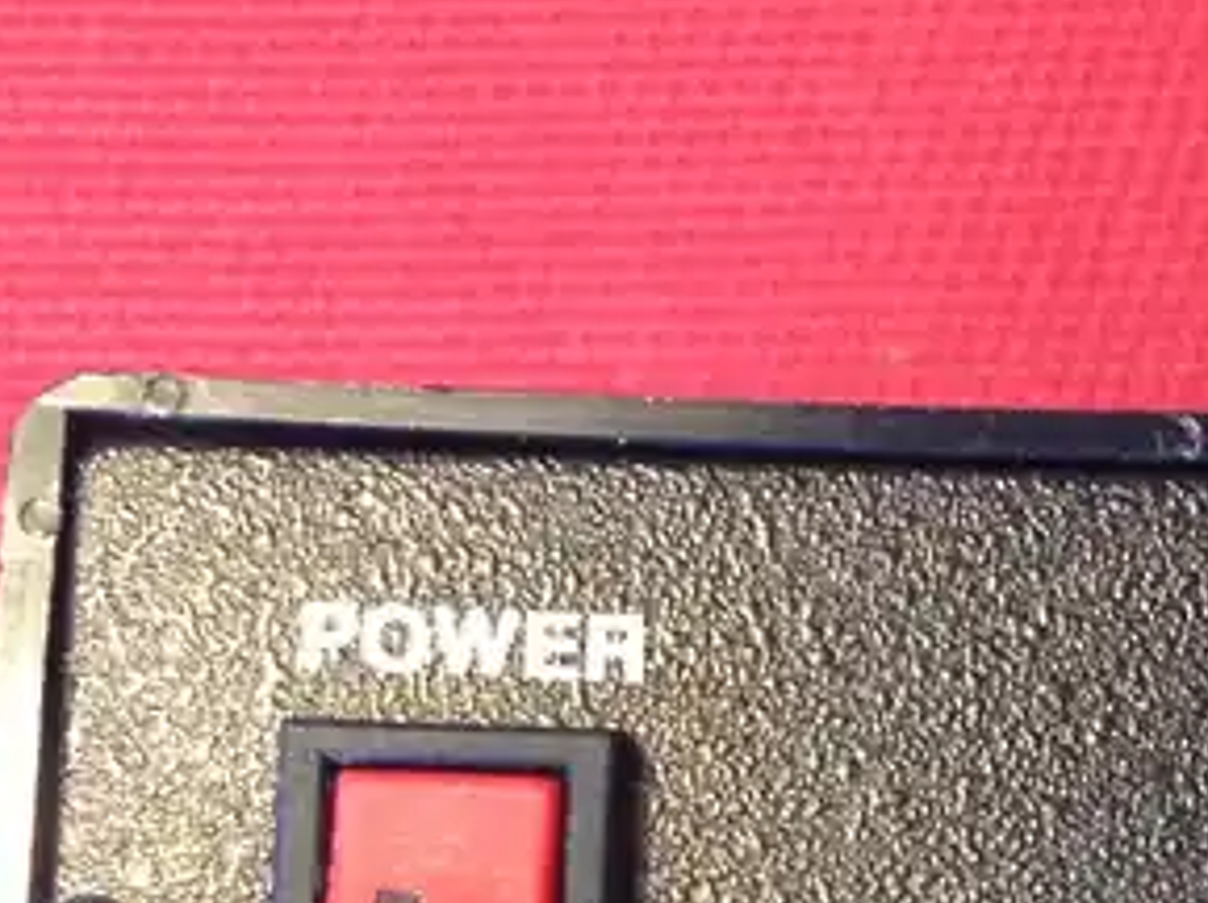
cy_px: 1054
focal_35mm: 121
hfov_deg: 16.3
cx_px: 794
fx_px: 4217
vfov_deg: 12.0
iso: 160
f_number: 2.4
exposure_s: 1/15
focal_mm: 4.28
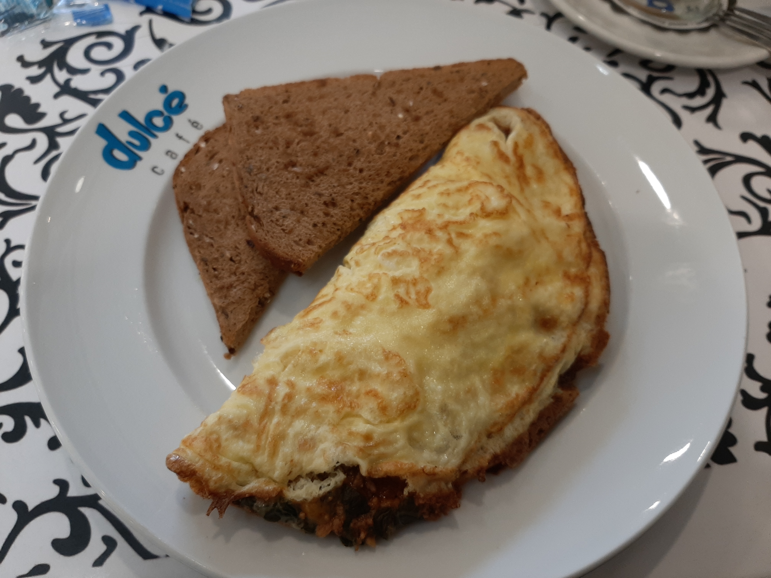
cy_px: 289
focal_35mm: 26
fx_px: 579
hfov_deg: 67.3
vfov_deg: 53.1
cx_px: 386
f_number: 1.7
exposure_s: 1/50
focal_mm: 3.93
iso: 80
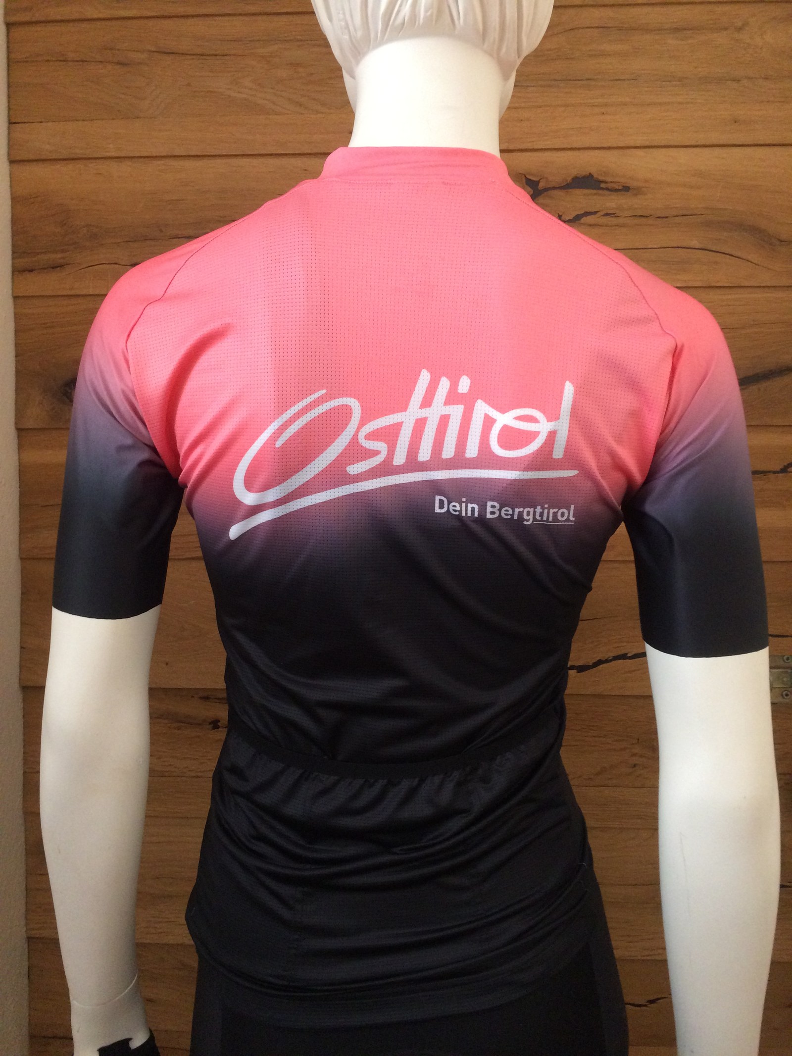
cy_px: 528
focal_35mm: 29
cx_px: 396
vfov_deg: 61.7
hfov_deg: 48.2
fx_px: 885
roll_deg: -0.7
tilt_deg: -4.7
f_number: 2.2
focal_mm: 4.15
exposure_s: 1/25
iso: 320
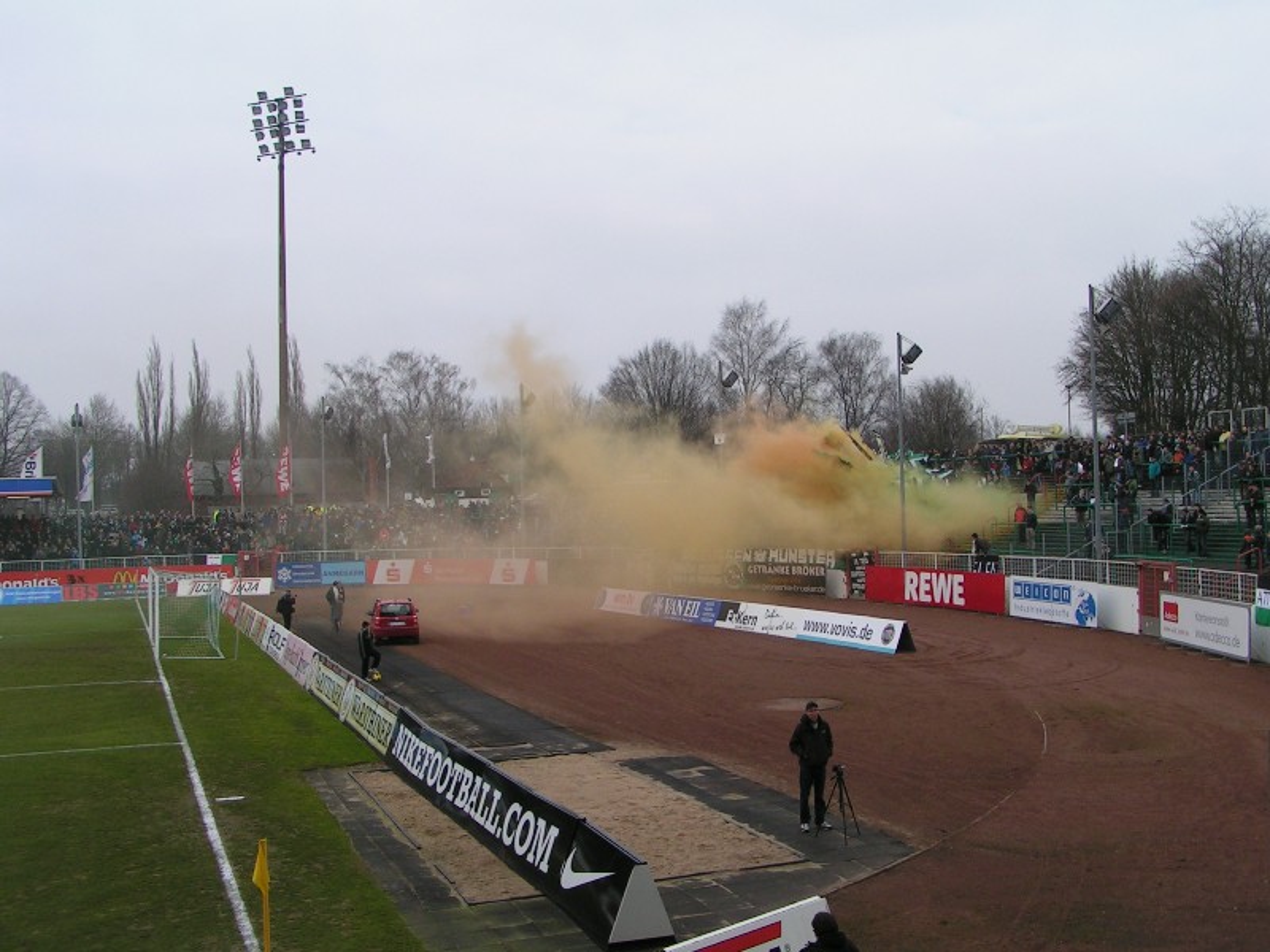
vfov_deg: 37.7
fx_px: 1394
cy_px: 476
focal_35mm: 38
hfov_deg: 49.0
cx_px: 635
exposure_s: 1/250
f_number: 5.6
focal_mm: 5.8
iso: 50
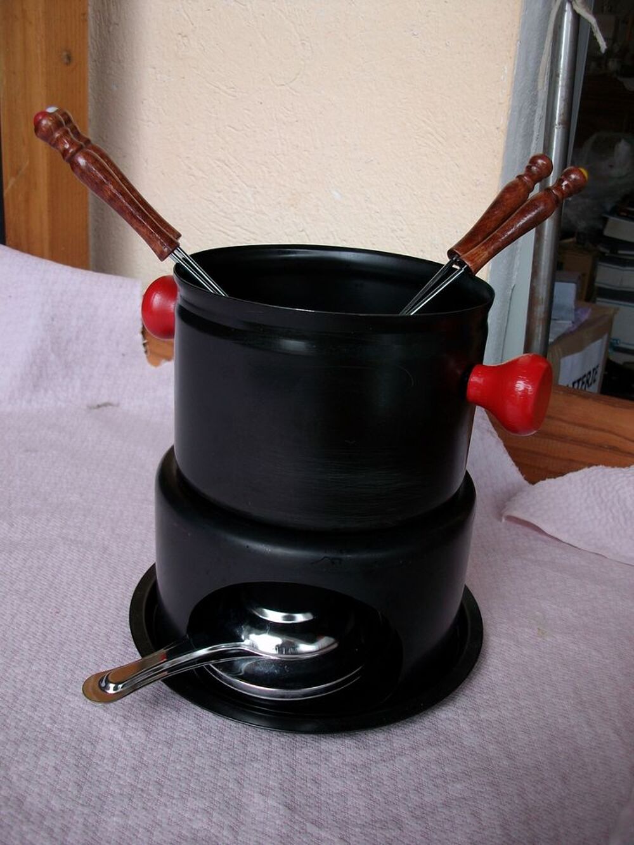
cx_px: 317
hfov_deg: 44.2
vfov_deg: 56.8
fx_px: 781
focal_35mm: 32
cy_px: 422
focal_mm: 5.7
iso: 80
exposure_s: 1/48.5
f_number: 2.9
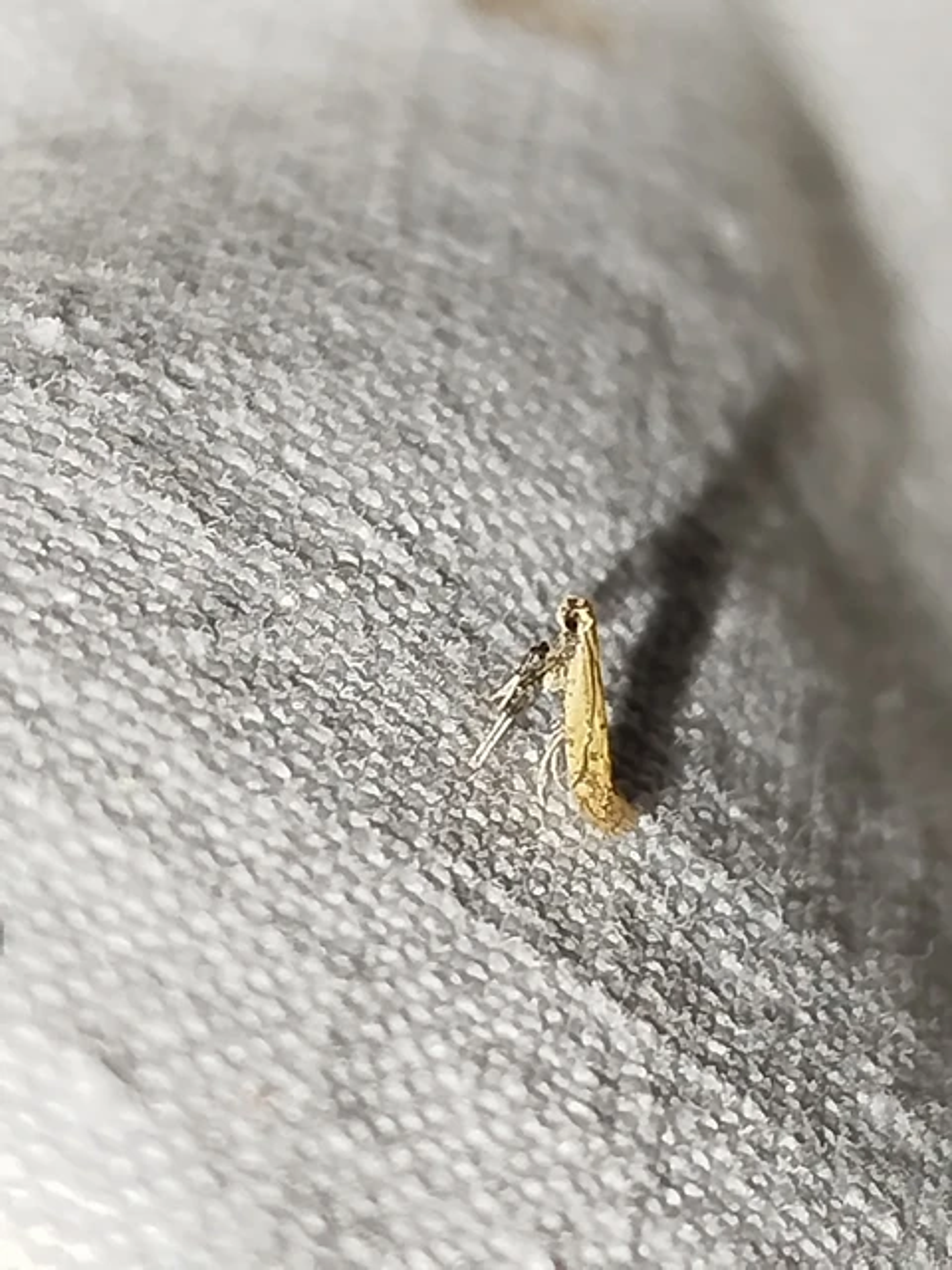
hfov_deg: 11.5
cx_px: 476
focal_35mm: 129
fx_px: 4730
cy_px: 635
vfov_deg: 15.3
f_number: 1.7
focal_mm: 5.31
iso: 100
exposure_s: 1/50
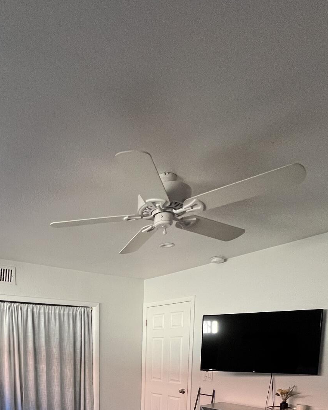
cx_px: 78
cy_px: 385
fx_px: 291
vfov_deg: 57.8
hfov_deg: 55.6
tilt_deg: -6.3
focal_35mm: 24
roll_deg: +0.1
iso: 200
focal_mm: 1.57
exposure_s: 1/121
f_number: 1.8
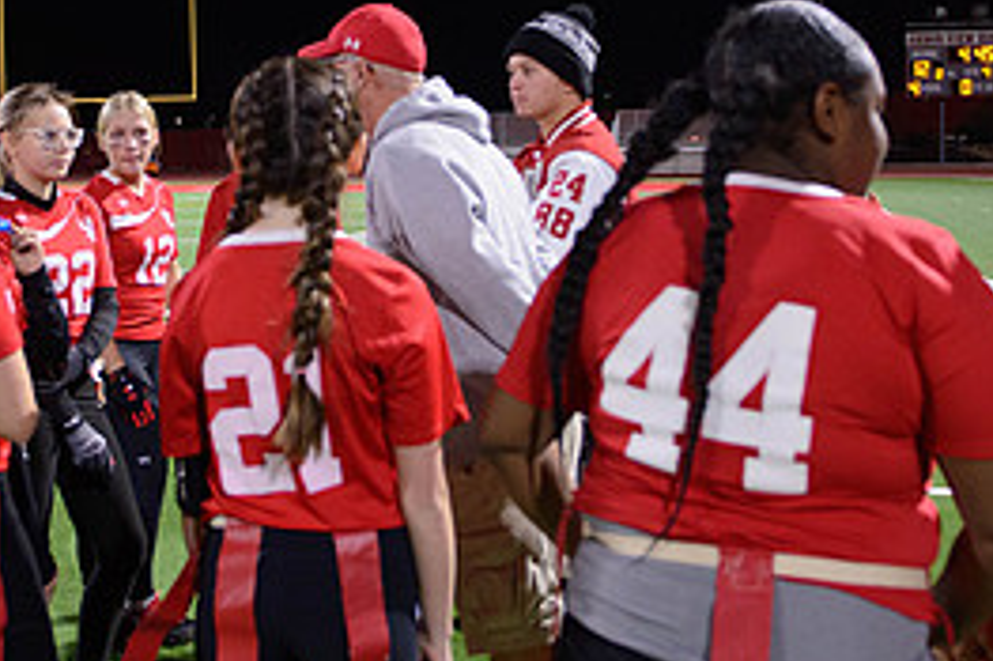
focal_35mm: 53
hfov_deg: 37.2
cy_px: 198
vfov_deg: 25.3
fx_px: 1461
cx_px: 355
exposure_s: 1/320
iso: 3200
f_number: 2.8
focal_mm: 24
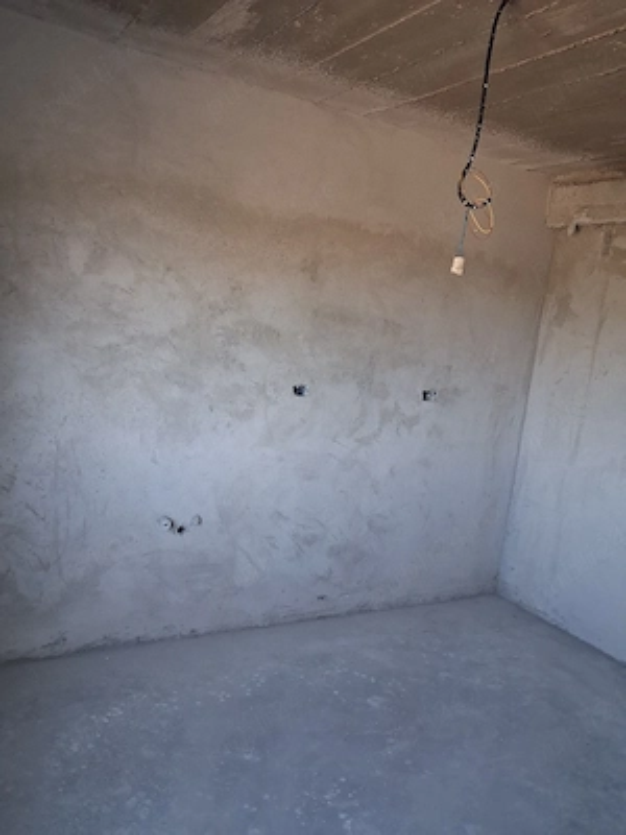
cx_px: 313
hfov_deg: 51.4
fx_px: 651
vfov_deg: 65.3
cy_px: 418
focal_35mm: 27
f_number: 1.8
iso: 400
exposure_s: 1/120
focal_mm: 4
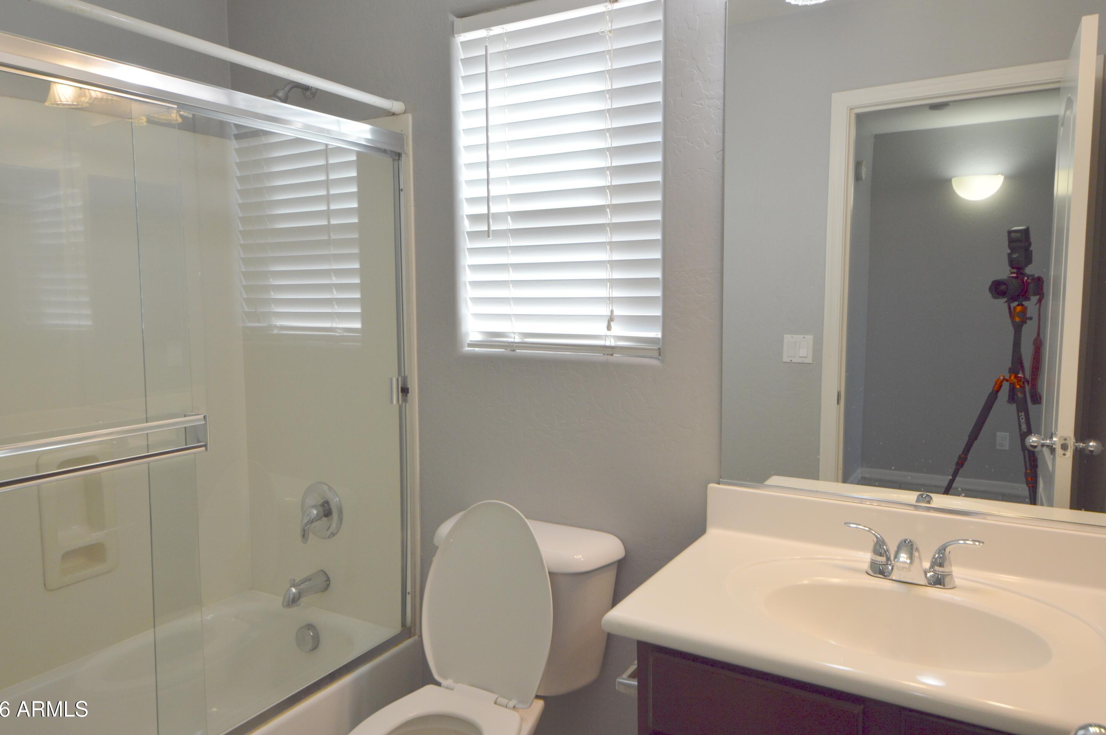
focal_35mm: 25
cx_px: 537
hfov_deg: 71.5
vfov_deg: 51.2
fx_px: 767
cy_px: 361
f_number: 5.6
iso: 450
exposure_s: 1/60
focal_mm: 16
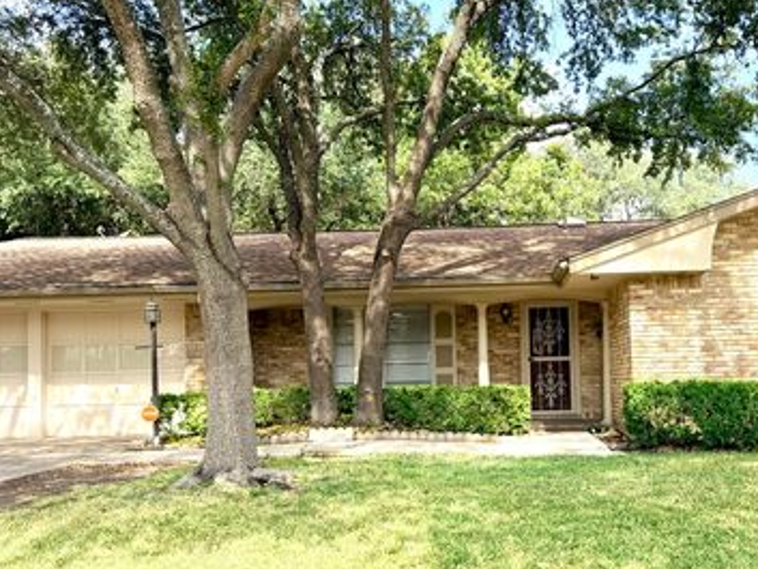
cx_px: 466
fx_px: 745
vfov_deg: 41.8
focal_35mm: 34
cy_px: 272
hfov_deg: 53.4
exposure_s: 1/1464
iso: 100
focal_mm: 6.76
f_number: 1.78
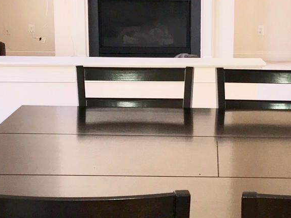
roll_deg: -0.2
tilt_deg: -12.7
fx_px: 841
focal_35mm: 100
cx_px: 222
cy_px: 148
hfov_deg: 19.5
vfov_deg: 14.8
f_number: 1.8
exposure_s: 1/30
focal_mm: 3.99
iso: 25
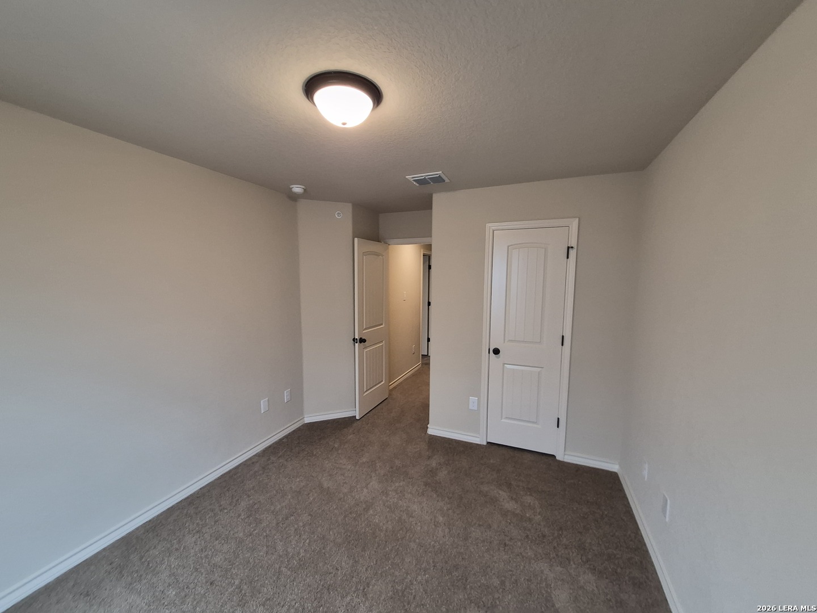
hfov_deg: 106.2
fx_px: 307
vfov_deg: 89.9
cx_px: 408
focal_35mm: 13
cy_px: 306
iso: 250
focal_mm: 1.74
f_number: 2.2
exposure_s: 1/60
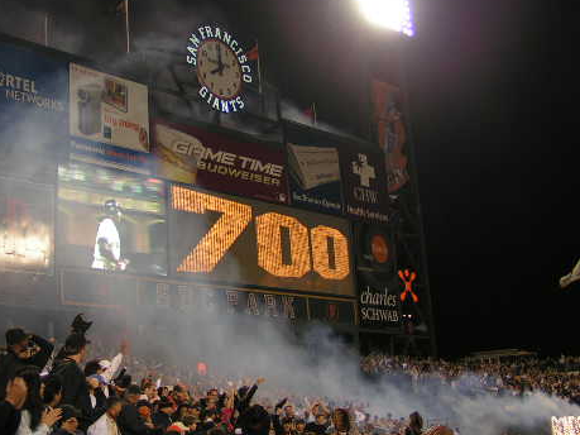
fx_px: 888
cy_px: 163
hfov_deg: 35.7
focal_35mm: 53
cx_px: 177
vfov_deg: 27.4
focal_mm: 5.8
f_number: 2.8
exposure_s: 1/50
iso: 50
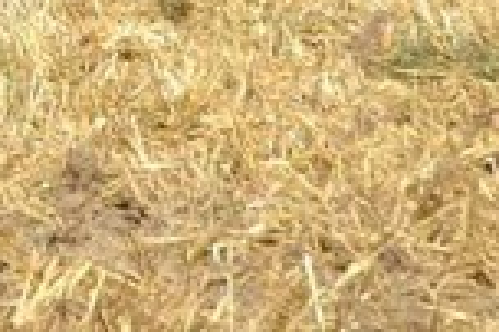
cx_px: -696
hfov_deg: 4.6
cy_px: -460
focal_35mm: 443
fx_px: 6134
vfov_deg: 3.1
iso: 400
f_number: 9
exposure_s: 1/320
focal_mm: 56
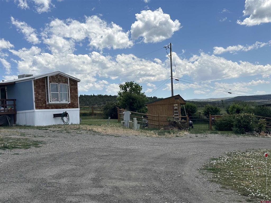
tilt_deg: +1.5
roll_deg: +3.3
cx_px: 136
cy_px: 102
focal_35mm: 48
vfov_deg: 30.3
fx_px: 376
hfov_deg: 39.7
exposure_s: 1/6211
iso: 64
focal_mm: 6.86
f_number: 1.78
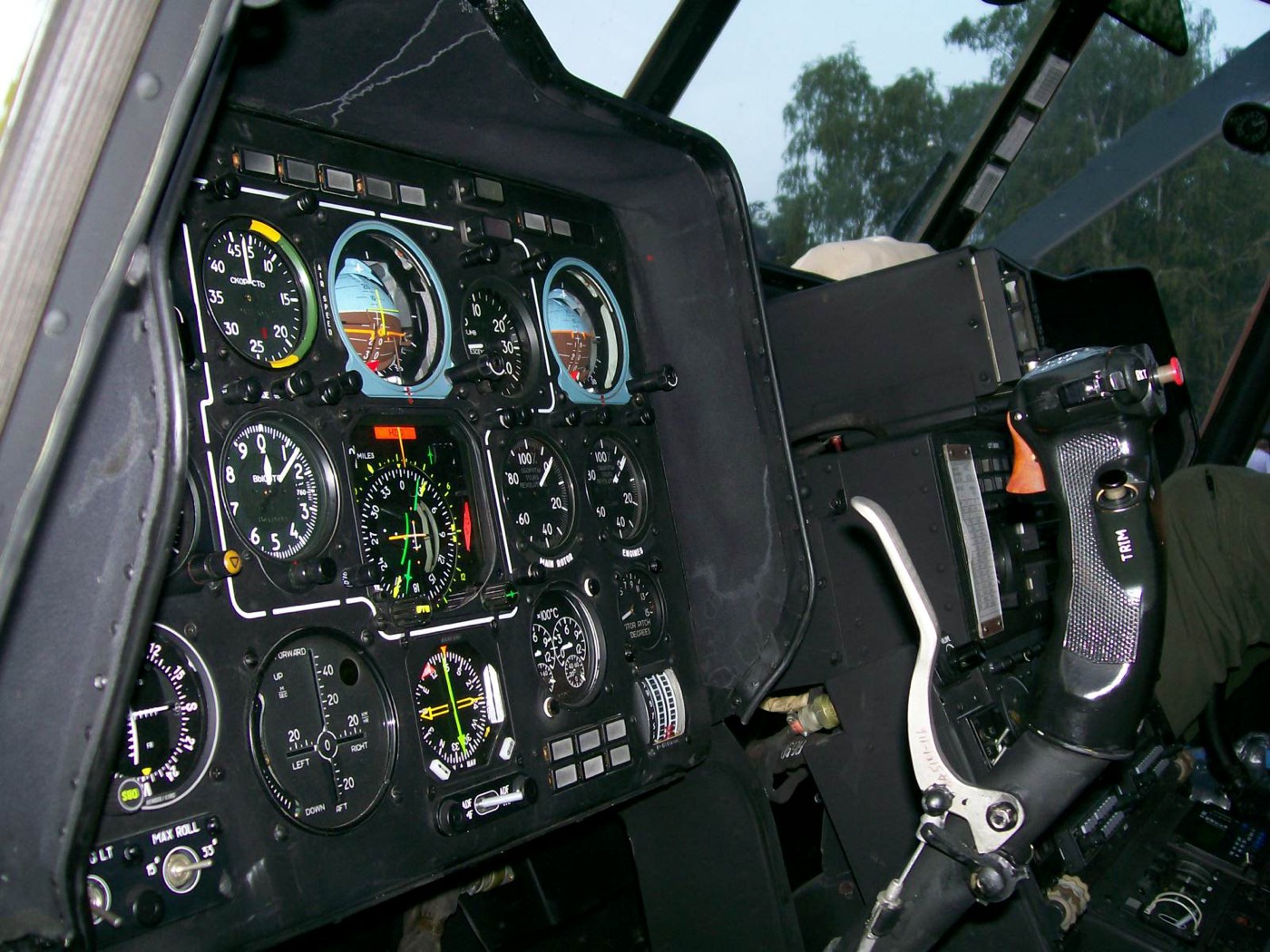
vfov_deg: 39.7
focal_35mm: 36
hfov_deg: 51.4
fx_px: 1321
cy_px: 476
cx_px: 635
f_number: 2.7
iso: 80
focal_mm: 6
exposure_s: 1/64
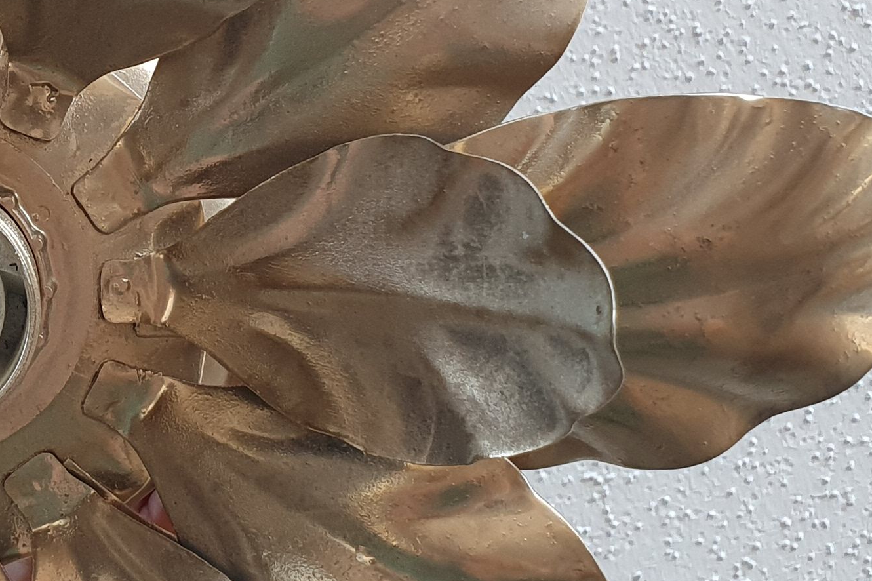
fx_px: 1986
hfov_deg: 23.2
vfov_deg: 16.6
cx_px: -108
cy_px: 238
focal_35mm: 82
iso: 80
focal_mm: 4.32
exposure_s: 1/100
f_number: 2.4
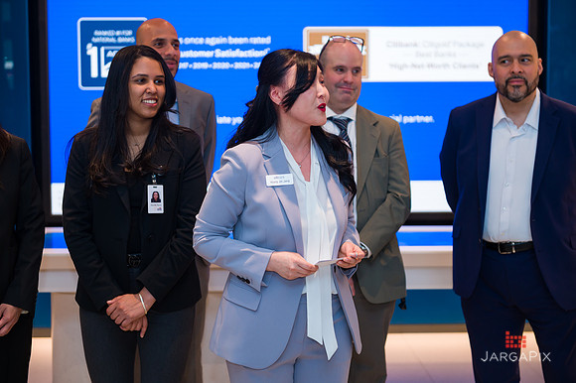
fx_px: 1119
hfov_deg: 28.9
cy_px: 192
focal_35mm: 70
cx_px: 288
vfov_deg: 19.4
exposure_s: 1/200
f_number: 4
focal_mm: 70
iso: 800
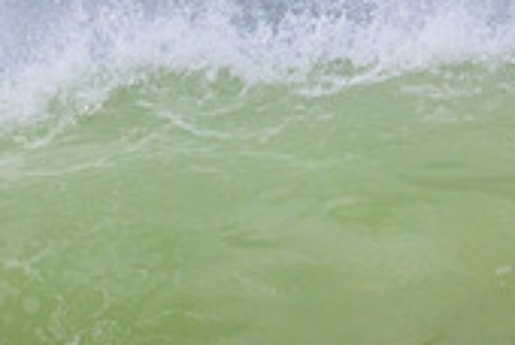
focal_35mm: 2724
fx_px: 39036
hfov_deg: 0.8
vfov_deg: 0.5
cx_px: 173
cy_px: 564
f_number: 11
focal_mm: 800
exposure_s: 1/2000
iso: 3200
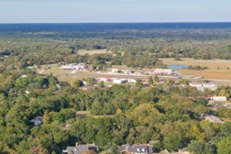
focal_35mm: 71
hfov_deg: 27.3
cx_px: 19
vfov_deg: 18.7
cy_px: 152
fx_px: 456
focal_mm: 10.26
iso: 100
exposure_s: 1/320
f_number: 5.6
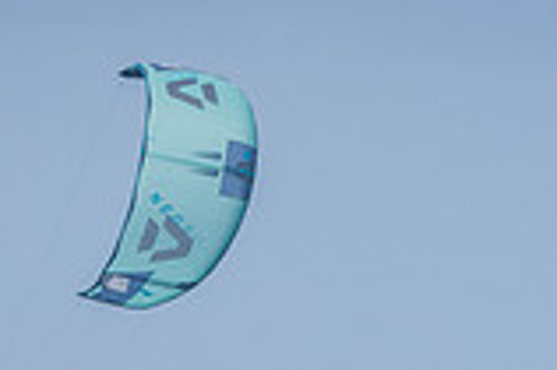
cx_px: 49
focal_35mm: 2252
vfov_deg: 0.6
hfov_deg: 0.9
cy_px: 350
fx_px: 34807
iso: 140
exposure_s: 1/2000
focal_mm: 500
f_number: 5.6
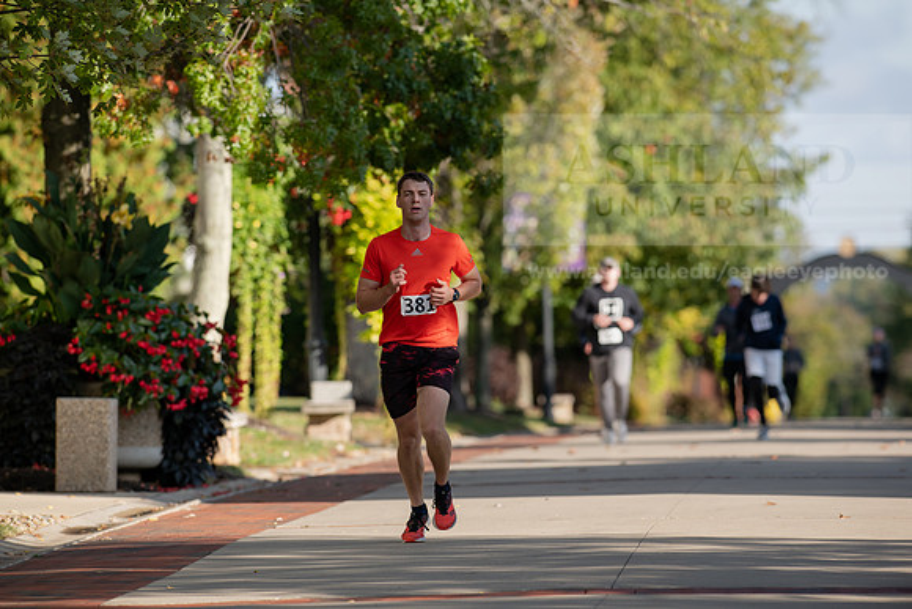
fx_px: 7601
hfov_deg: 6.9
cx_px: 456
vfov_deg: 4.6
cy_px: 304
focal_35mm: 300
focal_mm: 300
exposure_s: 1/800
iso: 200
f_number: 4.5
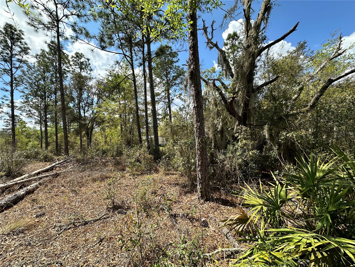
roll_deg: +3.1
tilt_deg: +2.2
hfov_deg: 102.1
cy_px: 134
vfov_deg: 85.7
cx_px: 178
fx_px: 144
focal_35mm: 14
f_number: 2.2
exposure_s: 1/861
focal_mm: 2.22
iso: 40
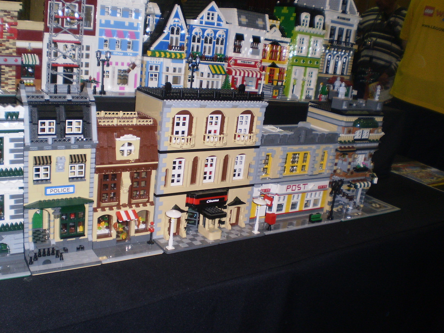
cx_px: 222
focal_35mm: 36
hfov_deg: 51.4
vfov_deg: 39.7
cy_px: 166
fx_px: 462
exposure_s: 1/30
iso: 125
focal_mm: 6.3
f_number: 3.1
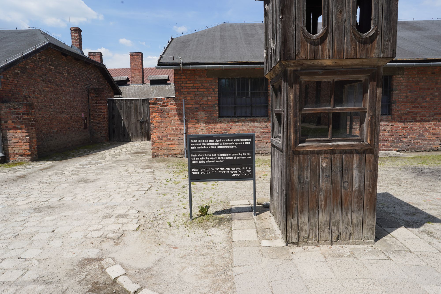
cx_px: 220
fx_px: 294
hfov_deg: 73.7
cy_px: 147
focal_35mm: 24
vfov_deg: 53.1
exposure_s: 1/100
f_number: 16
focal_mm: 24
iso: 100
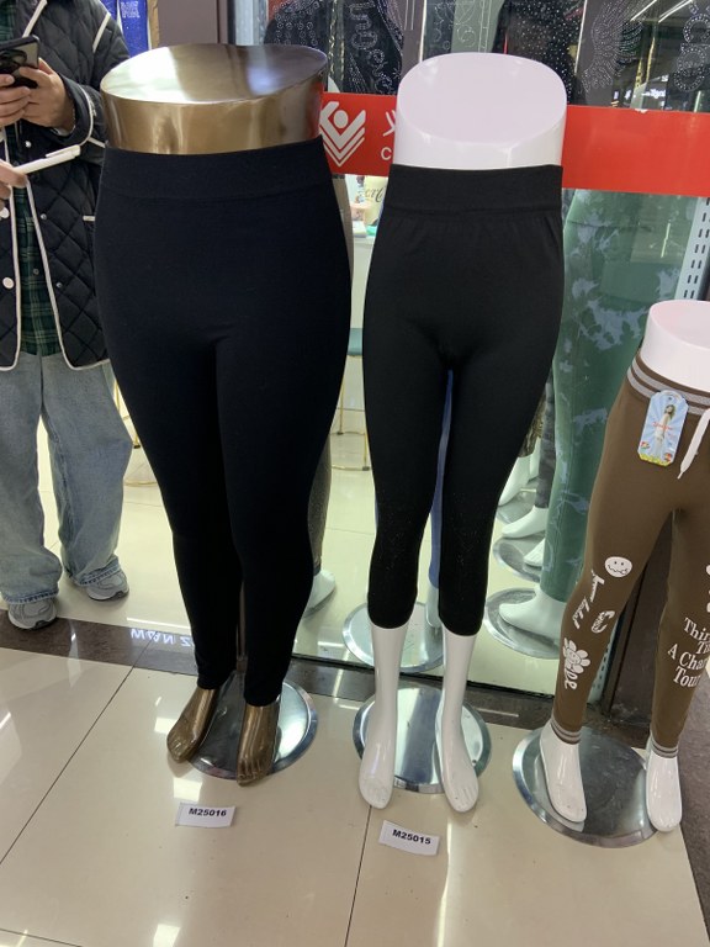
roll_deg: -2.6
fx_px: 711
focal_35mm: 26
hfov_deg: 53.1
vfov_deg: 67.3
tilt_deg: -25.4
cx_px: 355
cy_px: 474
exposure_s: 1/60
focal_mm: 4.25
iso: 125
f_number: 1.8
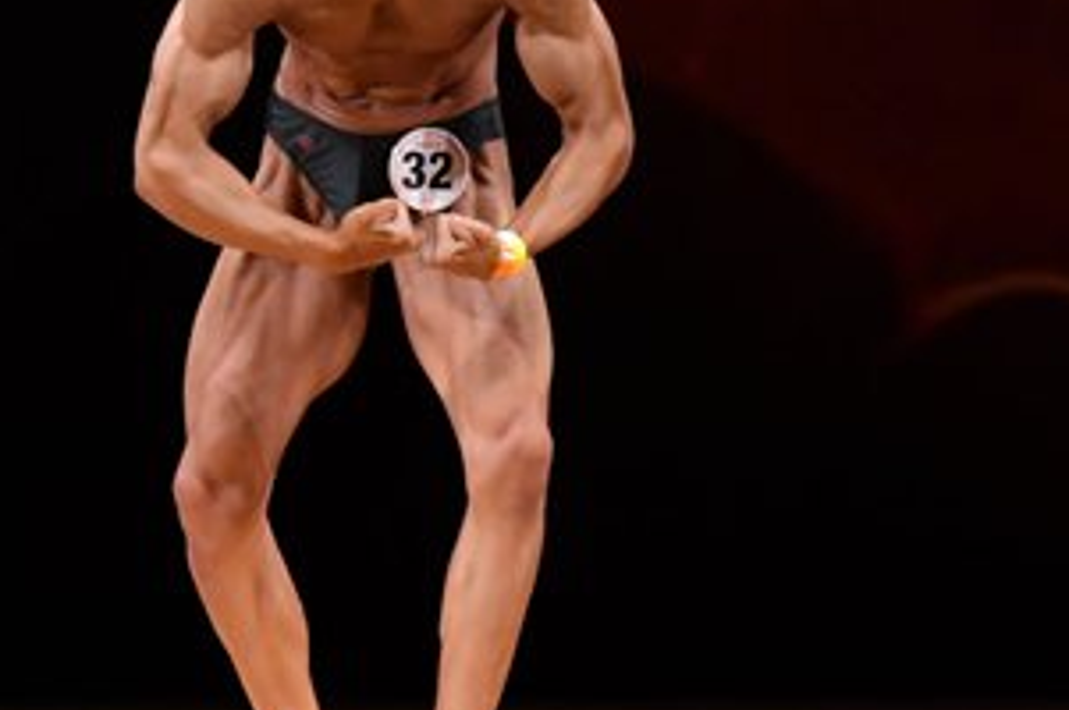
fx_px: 16581
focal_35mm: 559
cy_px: 259
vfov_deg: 2.5
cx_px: 492
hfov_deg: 3.7
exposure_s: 1/400
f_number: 5.6
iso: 3200
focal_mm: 145
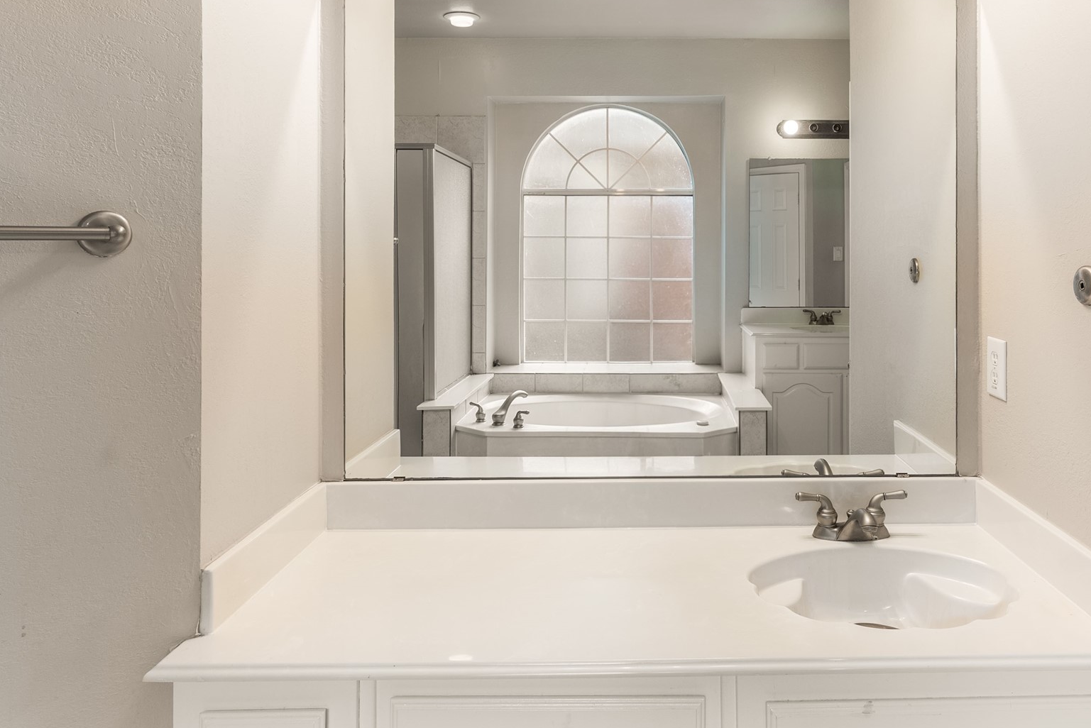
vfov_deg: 52.7
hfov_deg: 72.8
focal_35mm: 24
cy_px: 279
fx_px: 728
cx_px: 662
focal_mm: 17
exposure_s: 1/1.67
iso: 125
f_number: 8
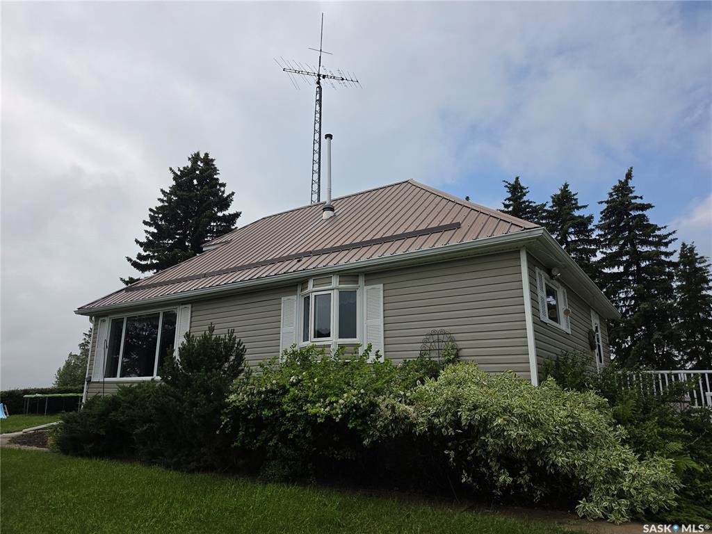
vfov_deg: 58.9
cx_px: 356
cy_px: 267
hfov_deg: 73.9
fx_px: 473
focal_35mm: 23
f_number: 1.4
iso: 10
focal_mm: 6.5
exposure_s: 1/1789
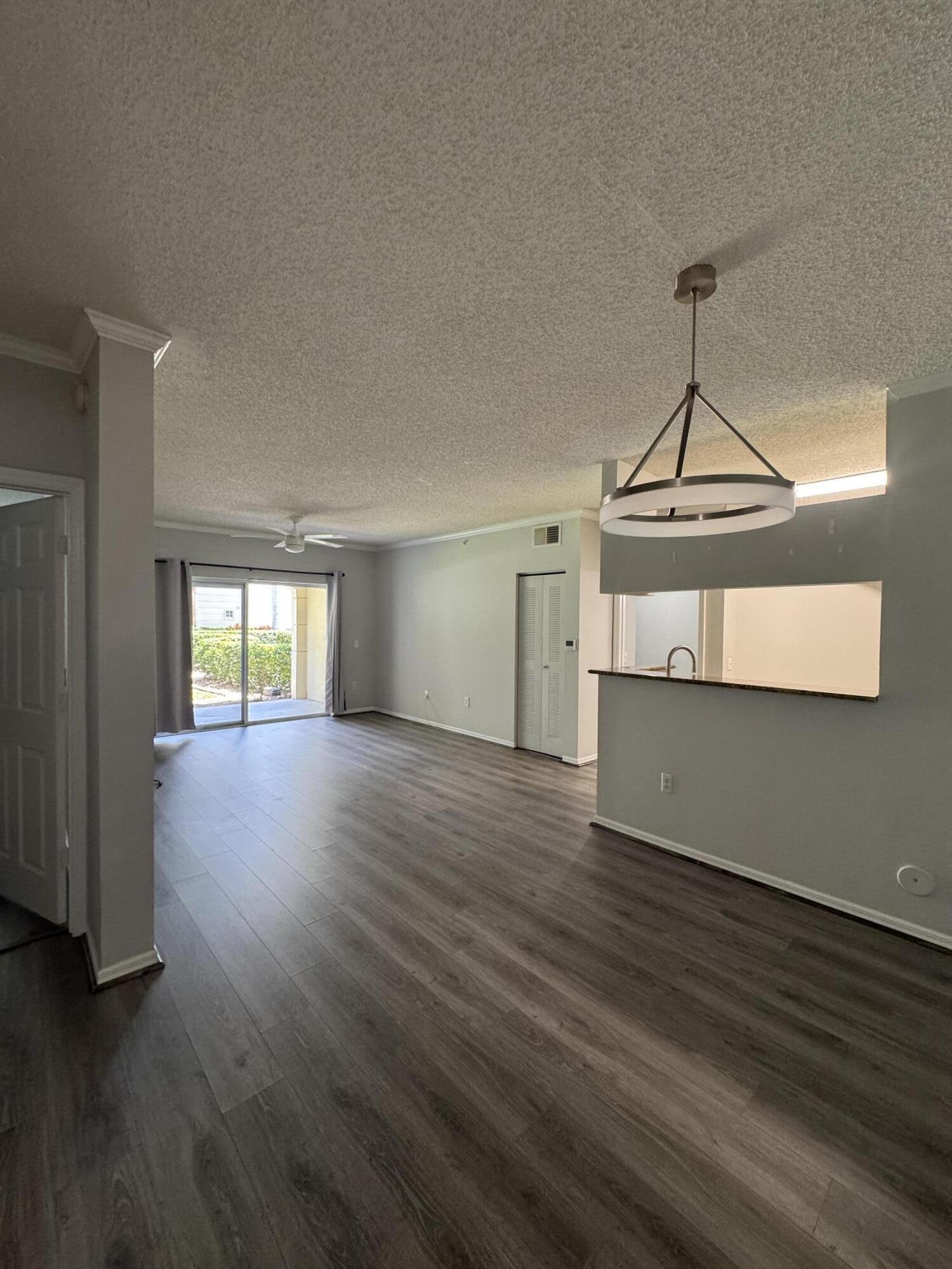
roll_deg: -0.7
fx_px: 513
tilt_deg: -1.4
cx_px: 476
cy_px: 634
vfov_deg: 102.1
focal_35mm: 14
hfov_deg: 85.7
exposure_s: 1/60
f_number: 2.2
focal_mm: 2.22
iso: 250
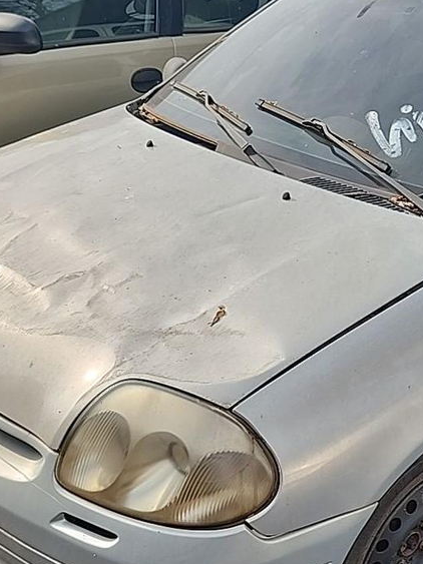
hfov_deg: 33.4
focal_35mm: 42
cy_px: 315
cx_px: 332
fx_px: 685
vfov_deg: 44.7
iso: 50
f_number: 1.8
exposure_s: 1/452
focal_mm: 5.4
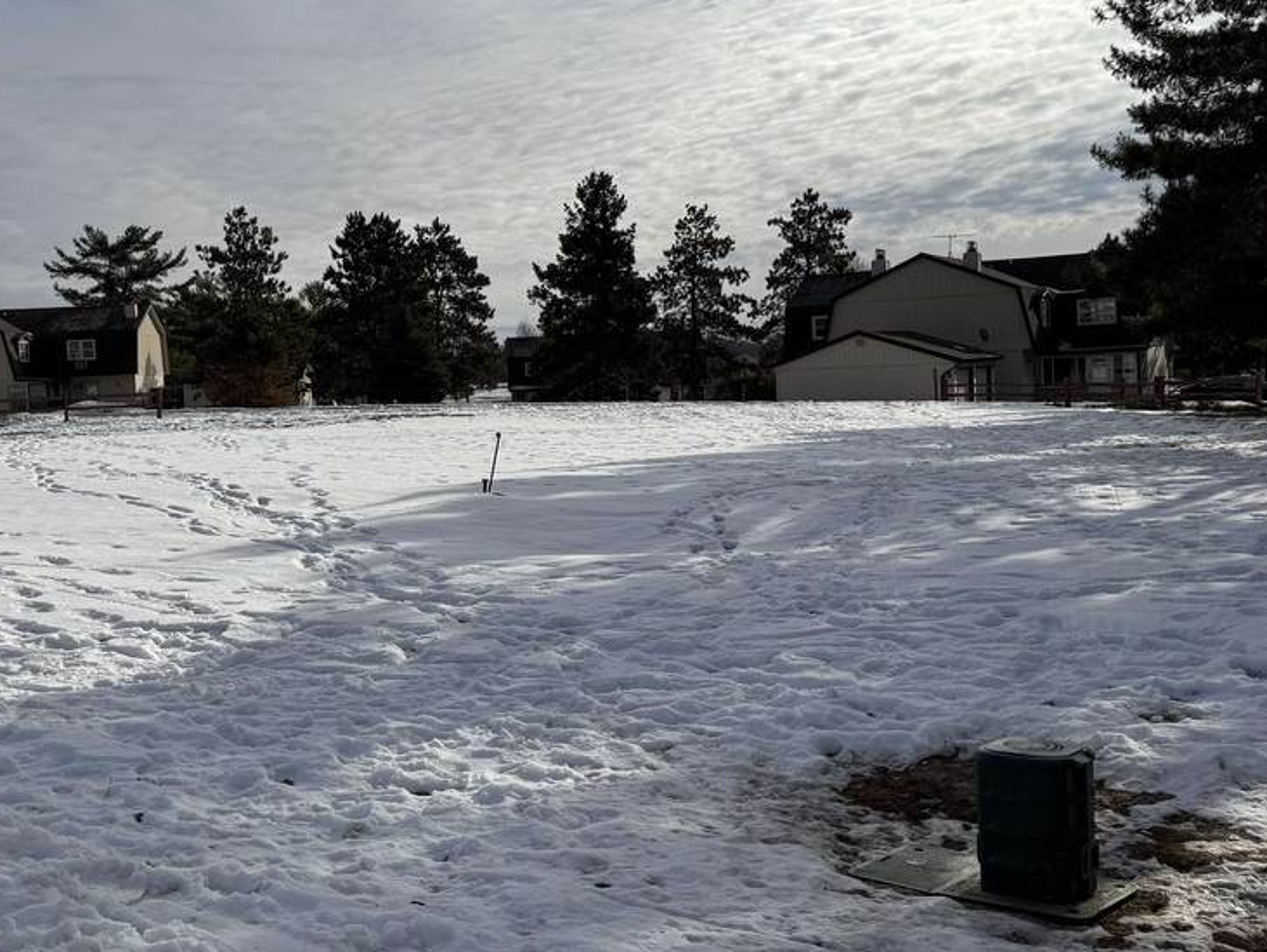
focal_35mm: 42
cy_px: 432
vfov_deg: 34.4
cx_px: 418
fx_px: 1538
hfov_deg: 44.1
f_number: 1.78
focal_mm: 6.76
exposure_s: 1/12346
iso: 64
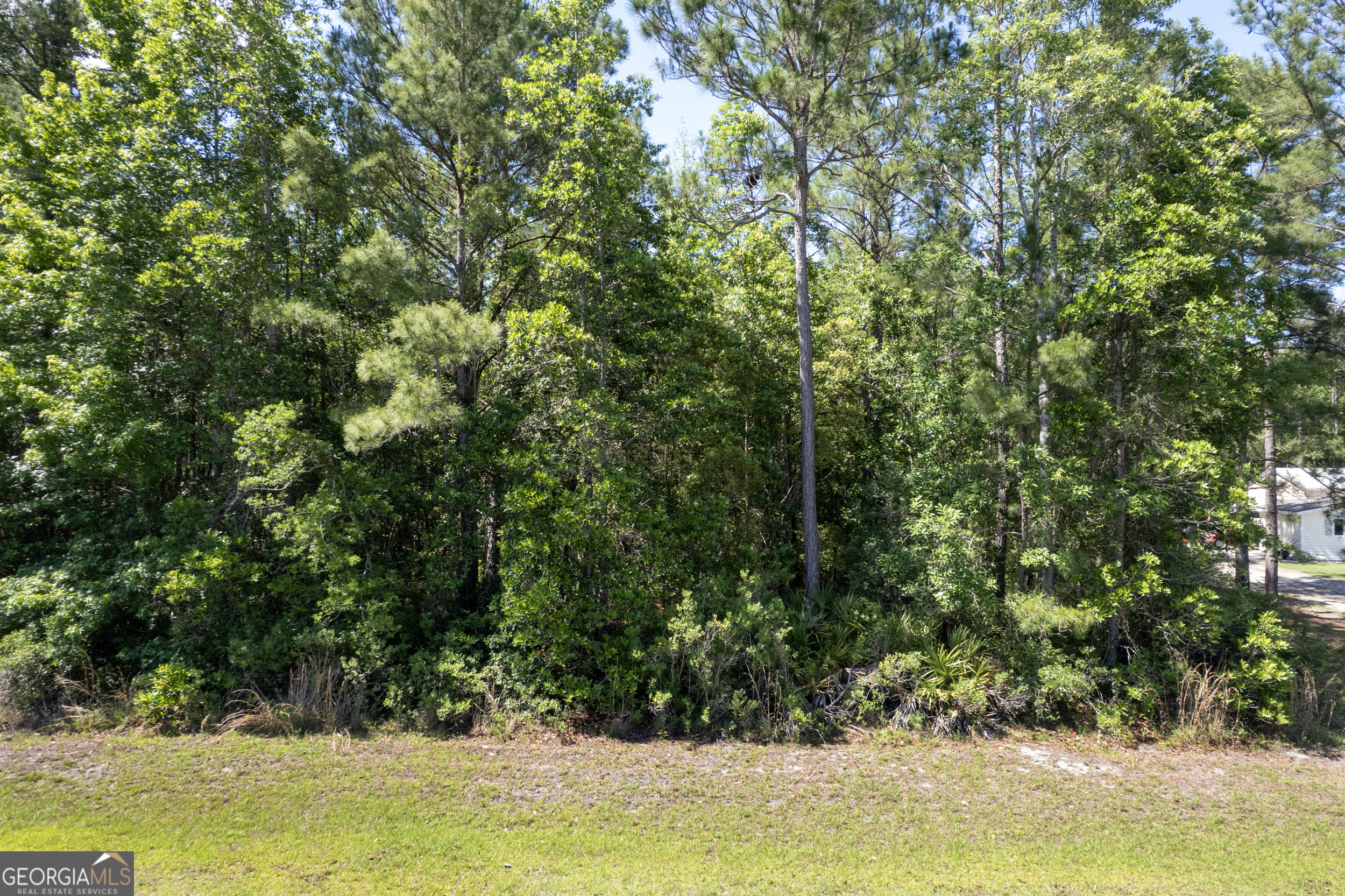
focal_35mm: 22
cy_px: 448
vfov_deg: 57.2
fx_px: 822
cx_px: 672
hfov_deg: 78.6
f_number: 2.8
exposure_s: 1/100
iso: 110
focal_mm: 8.38
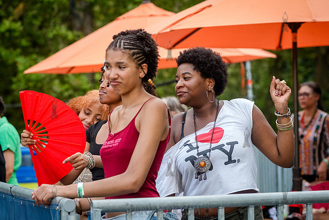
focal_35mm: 145
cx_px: 210
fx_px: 1326
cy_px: 128
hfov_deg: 14.1
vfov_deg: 9.5
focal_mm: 112
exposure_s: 1/1600
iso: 2000
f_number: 4
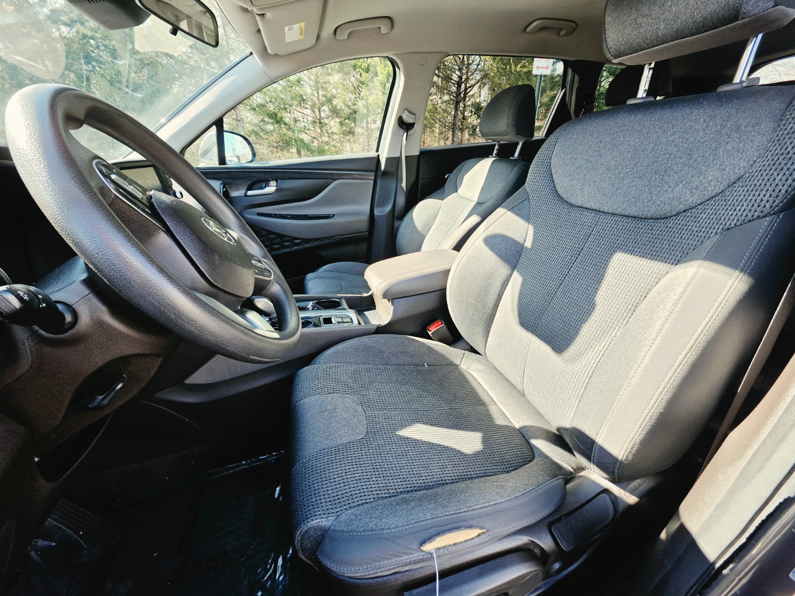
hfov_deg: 106.2
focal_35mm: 13
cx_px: 398
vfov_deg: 89.9
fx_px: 299
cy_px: 298
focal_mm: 2.2
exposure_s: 1/120
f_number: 1.9
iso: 32
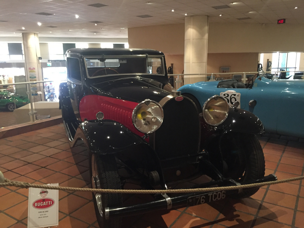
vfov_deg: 48.2
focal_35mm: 29
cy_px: 114
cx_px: 152
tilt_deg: -11.6
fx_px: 255
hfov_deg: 61.7
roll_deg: -0.2
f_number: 2.2
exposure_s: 1/17
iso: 250
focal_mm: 4.15
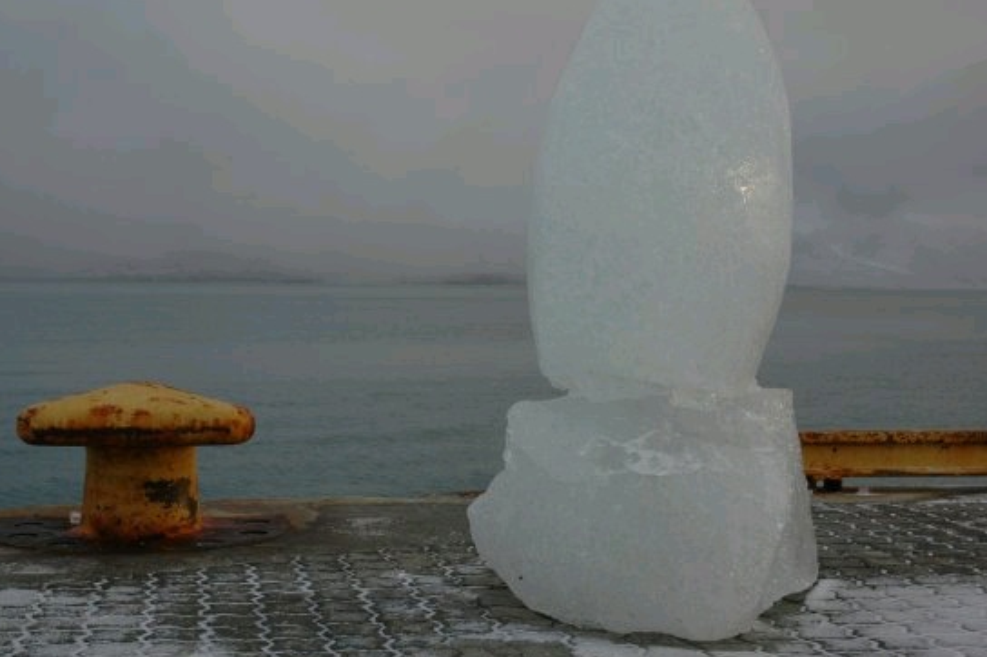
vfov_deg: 22.6
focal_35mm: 60
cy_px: 281
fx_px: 1644
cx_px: 435
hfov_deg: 33.4
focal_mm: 34
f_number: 6.7
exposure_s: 1/180
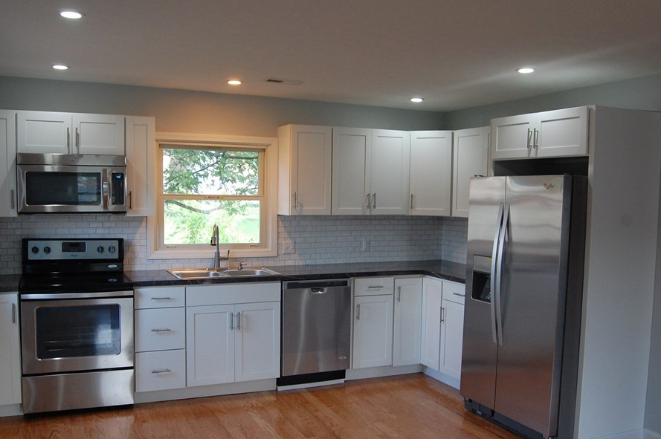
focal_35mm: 33
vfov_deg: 39.8
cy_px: 244
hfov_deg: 57.2
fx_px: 605
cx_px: 302
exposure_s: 1/20
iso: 800
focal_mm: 18
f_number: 6.3
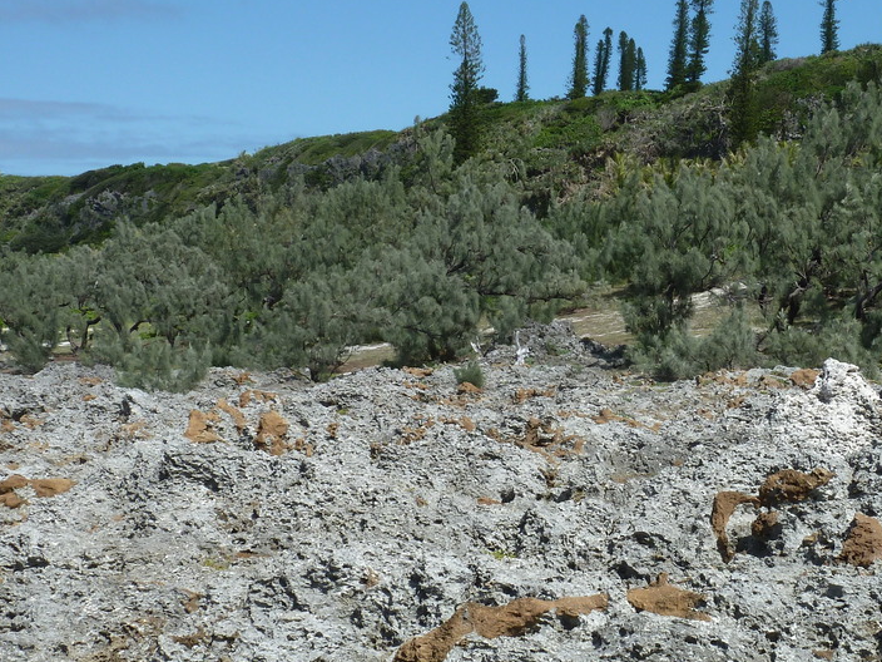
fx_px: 1911
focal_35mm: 75
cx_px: 601
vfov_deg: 19.6
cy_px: 387
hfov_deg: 25.8
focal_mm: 7.3
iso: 80
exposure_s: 1/400
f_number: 5.6
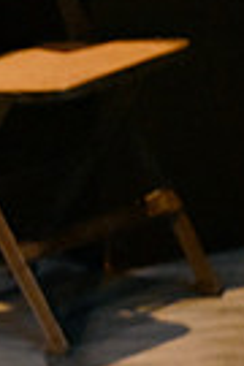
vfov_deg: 1.0
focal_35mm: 2146
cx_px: -450
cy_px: 418
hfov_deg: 0.6
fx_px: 21816
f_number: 6.3
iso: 10000
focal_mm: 500
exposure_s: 1/200
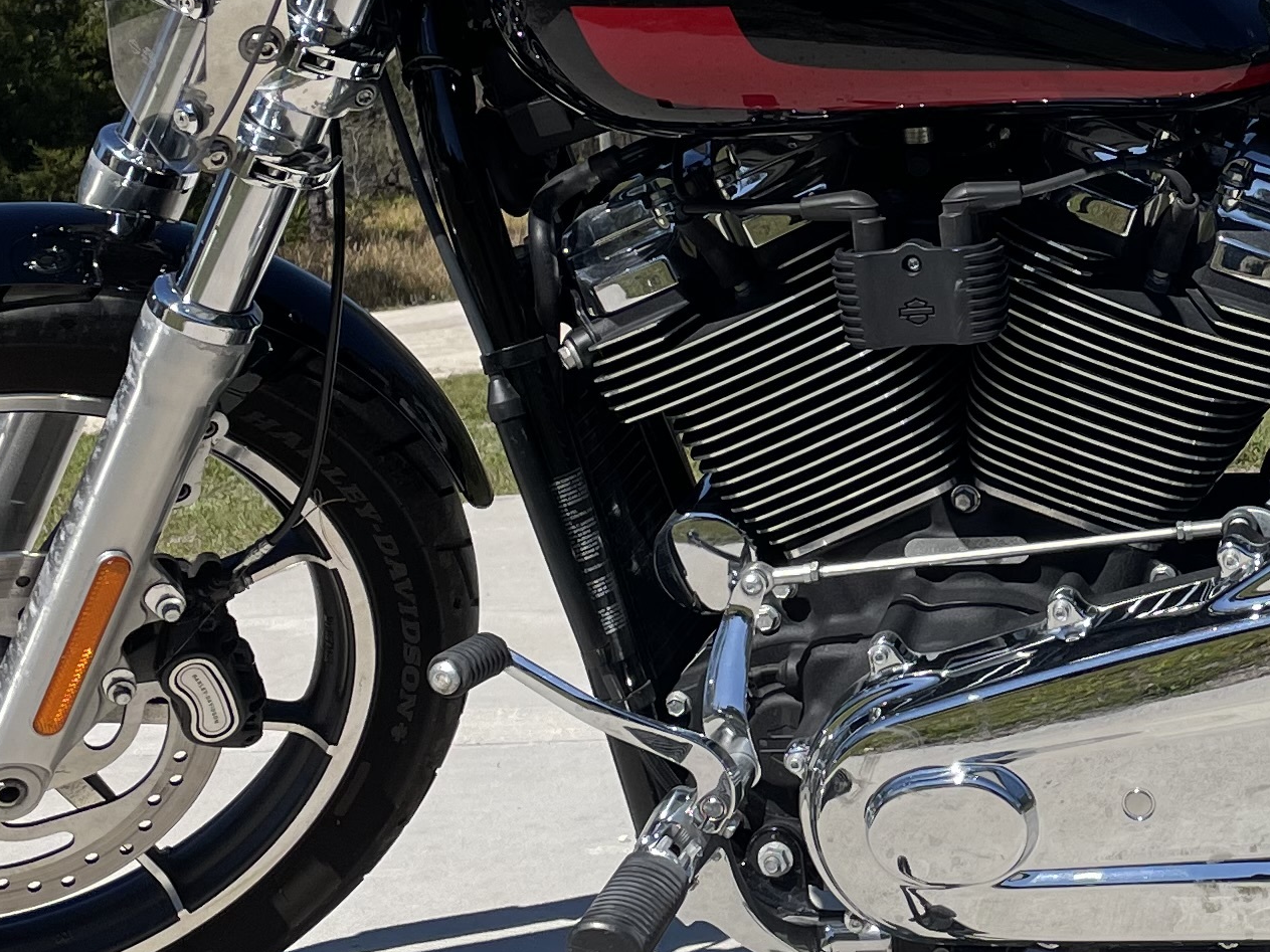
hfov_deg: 22.7
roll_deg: +3.7
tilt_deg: -2.7
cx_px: 1250
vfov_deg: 17.7
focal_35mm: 83
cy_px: 272
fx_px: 3045
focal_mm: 4.2
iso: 32
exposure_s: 1/4831
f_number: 1.6
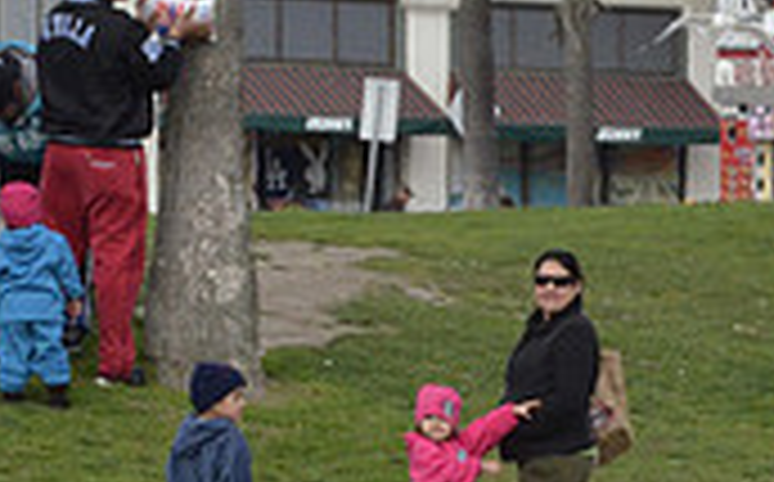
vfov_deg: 2.8
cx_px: 1102
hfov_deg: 4.4
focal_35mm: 474
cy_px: 680
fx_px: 9986
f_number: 14
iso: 2000
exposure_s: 1/1000
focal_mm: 92
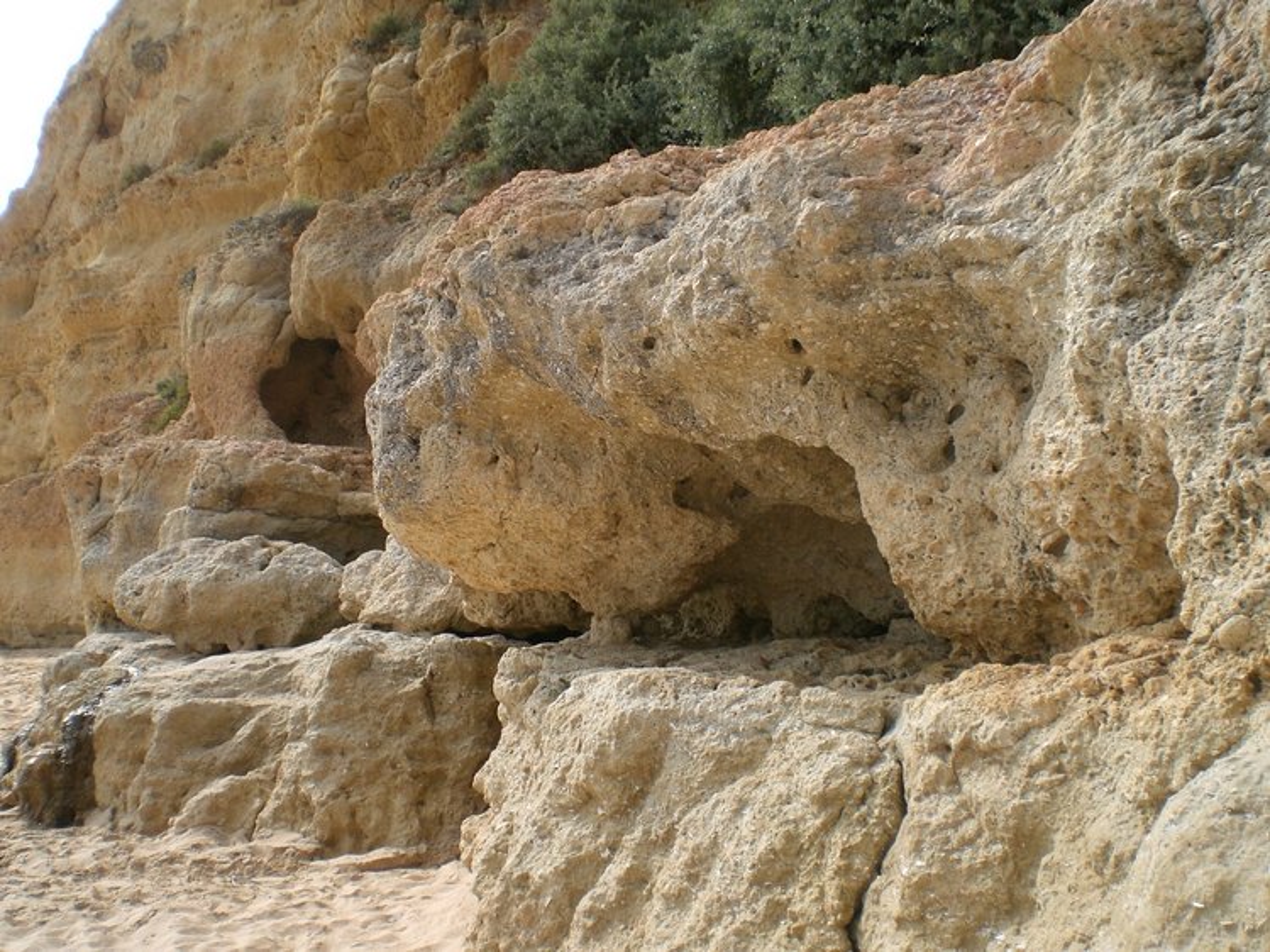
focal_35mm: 38
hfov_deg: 49.0
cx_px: 635
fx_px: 1394
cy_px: 476
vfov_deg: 37.7
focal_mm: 6.3
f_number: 4.4
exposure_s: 1/320
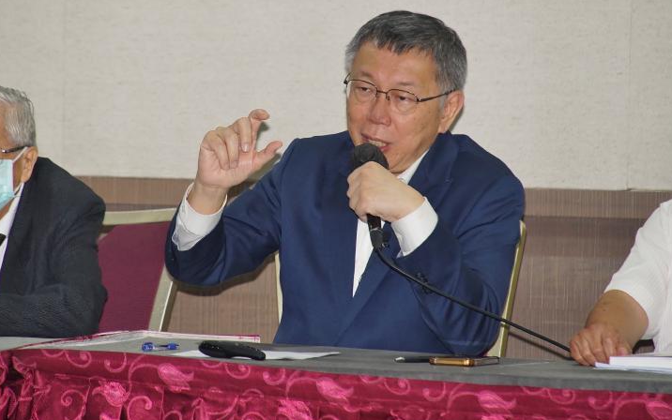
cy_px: 144
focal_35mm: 427
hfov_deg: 4.9
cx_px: 283
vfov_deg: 3.1
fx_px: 7823
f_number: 6.3
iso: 1600
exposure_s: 1/125
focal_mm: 300
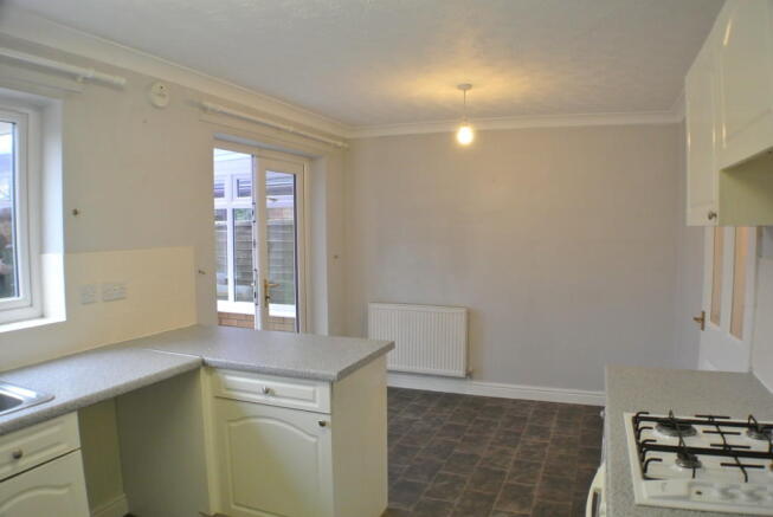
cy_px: 258
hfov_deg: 58.7
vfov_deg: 41.2
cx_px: 386
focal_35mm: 32
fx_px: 688
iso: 800
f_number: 3.8
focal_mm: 12.2
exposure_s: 1/40
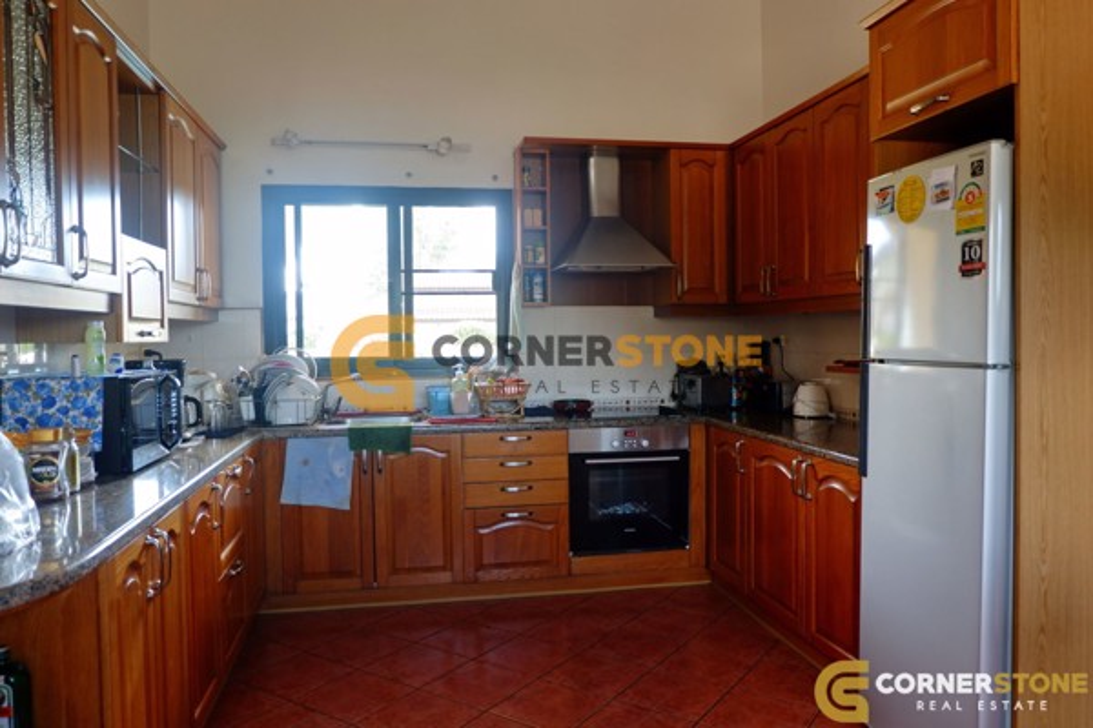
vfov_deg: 53.1
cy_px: 364
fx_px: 729
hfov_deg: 73.7
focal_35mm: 24
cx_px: 546
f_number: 3.5
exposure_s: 1/25
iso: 200
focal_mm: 16.7
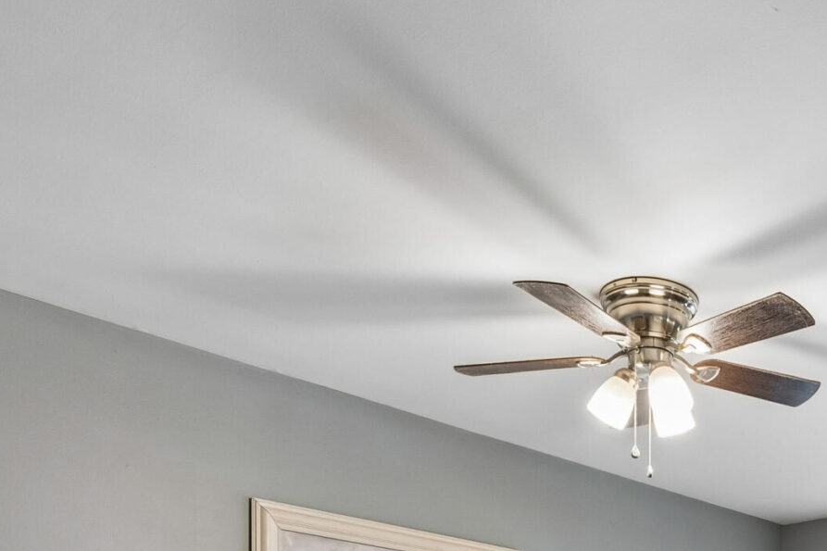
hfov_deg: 40.1
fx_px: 988
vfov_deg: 25.9
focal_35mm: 43
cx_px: 822
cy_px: 744
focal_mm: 15
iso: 800
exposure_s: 1/25
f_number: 7.1
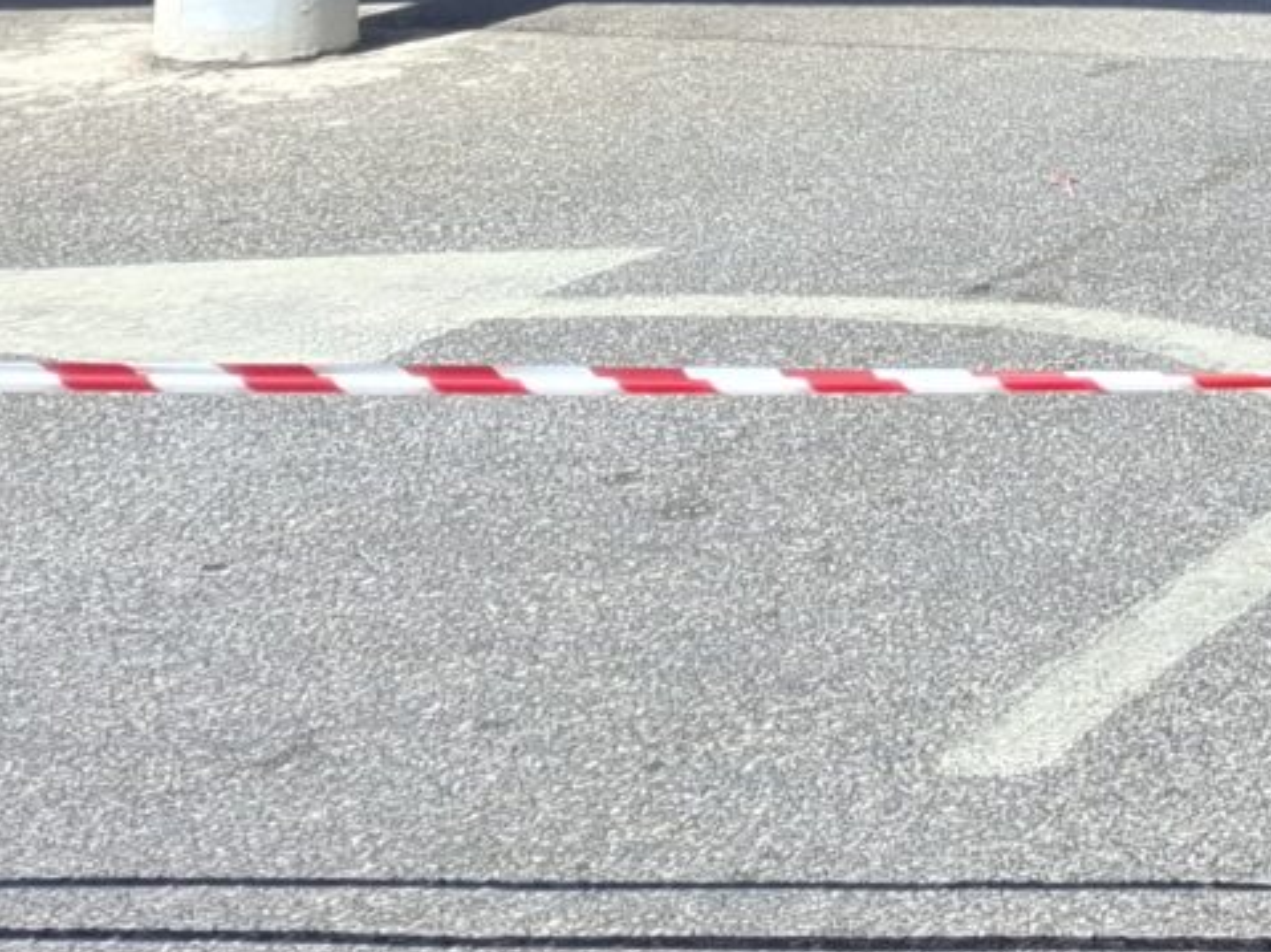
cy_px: -1090
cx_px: 2521
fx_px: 4515
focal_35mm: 123
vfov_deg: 10.8
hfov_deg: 13.7
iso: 50
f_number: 1.8
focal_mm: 5.54
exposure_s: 1/864
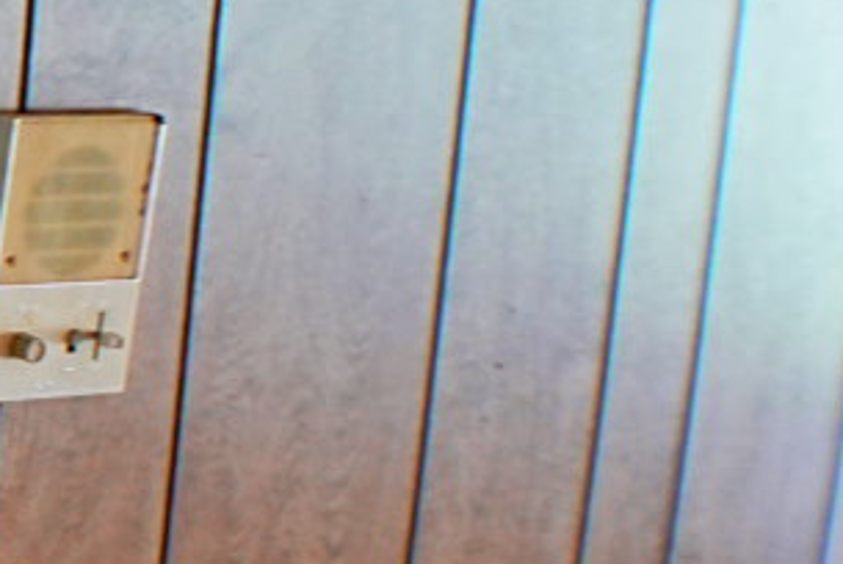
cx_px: -890
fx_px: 3844
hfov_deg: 11.2
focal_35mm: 164
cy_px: 169
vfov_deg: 8.4
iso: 1250
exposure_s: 1/30
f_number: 5.6
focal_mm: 31
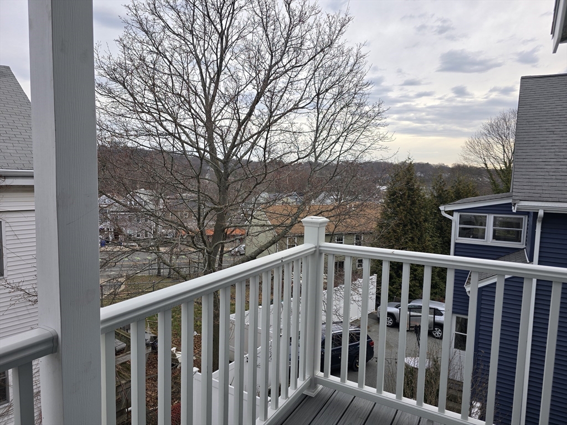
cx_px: 284
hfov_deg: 73.9
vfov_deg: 58.9
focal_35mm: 23
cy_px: 212
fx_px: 377
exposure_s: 1/249
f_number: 1.7
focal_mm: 6.3
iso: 12
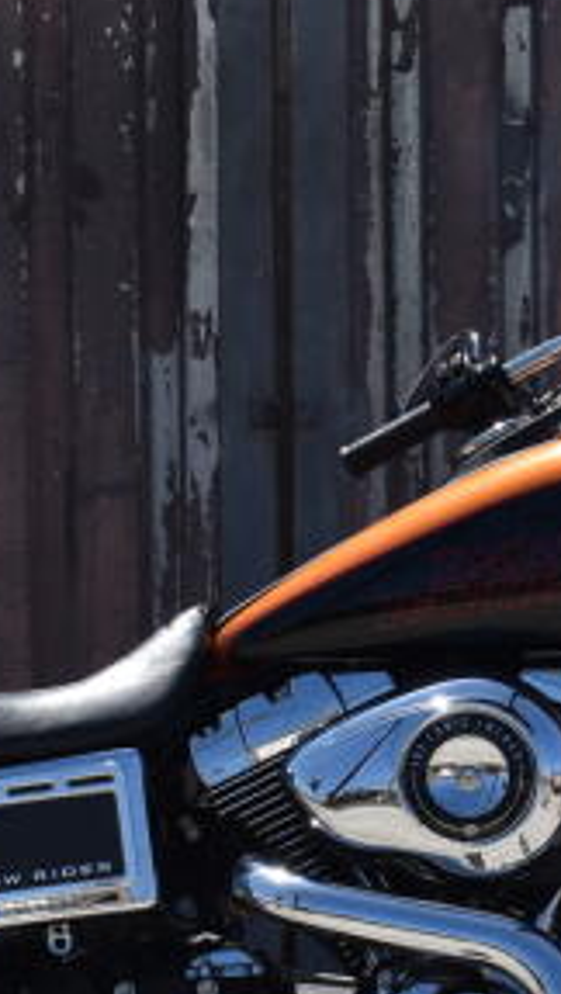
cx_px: 336
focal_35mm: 140
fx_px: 3693
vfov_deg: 15.3
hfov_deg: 8.7
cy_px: 731
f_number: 9
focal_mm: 32
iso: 100
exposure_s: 1/320
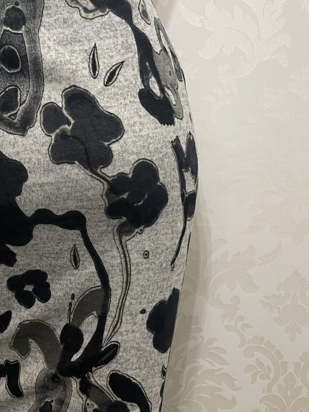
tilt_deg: -13.9
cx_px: 82
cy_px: 261
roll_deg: +0.8
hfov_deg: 33.0
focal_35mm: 43
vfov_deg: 43.5
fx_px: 512
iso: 200
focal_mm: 5.1
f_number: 1.6
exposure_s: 1/50
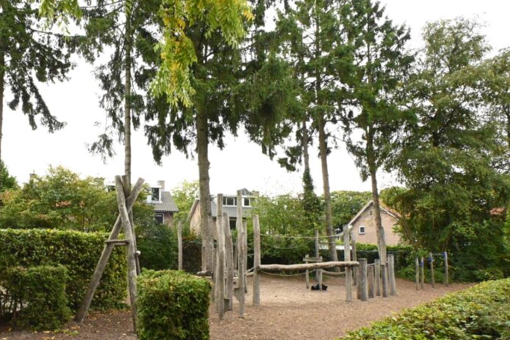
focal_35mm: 27
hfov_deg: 64.7
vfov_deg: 47.4
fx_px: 382
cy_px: 214
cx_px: 151
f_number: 8
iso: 4000
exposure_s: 1/1000
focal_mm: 12
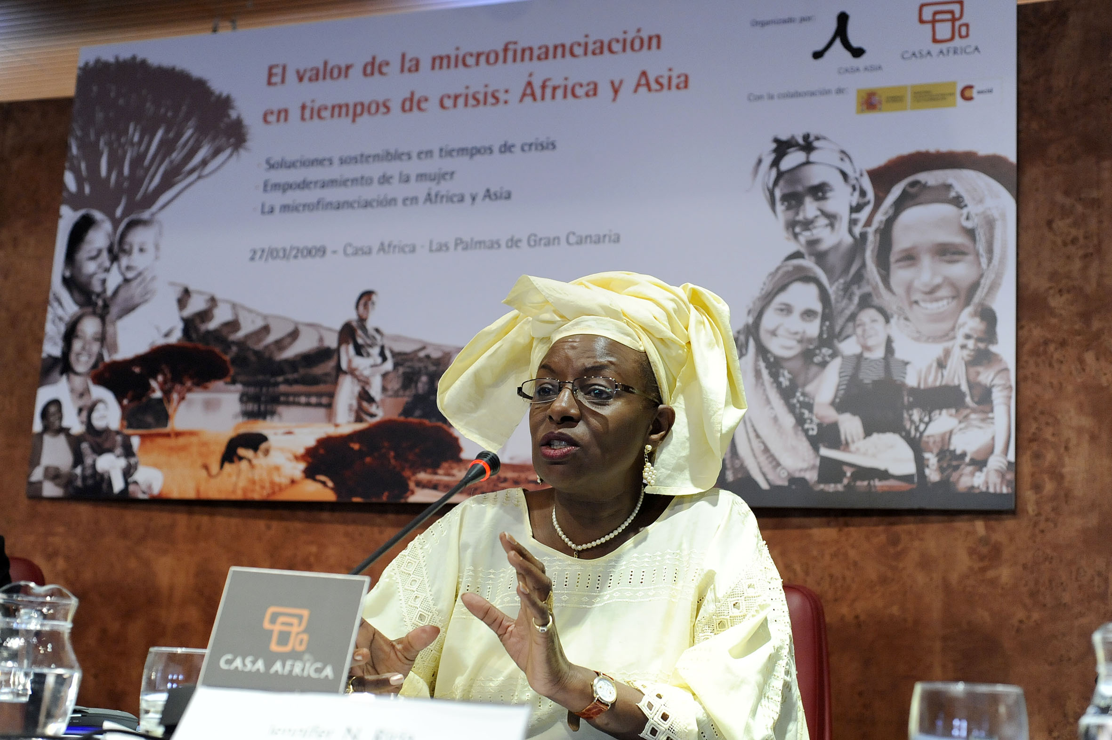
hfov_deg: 39.6
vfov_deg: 27.0
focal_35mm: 50
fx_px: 1544
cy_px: 370
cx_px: 556
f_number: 4
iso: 3200
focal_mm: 50
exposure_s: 1/125
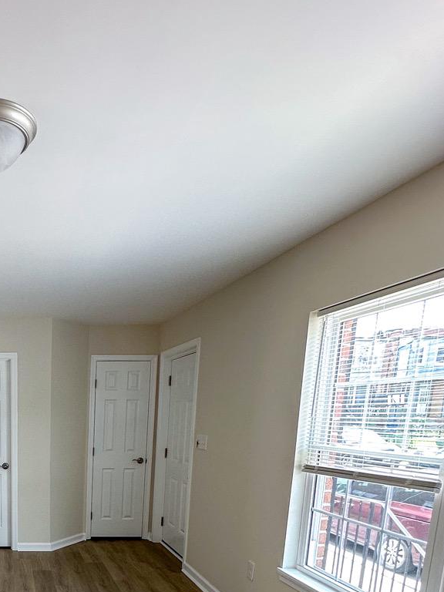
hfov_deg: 43.1
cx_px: 5
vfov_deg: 56.9
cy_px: 503
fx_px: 479
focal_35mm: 28
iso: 100
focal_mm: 2.22
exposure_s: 1/100
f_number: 2.2
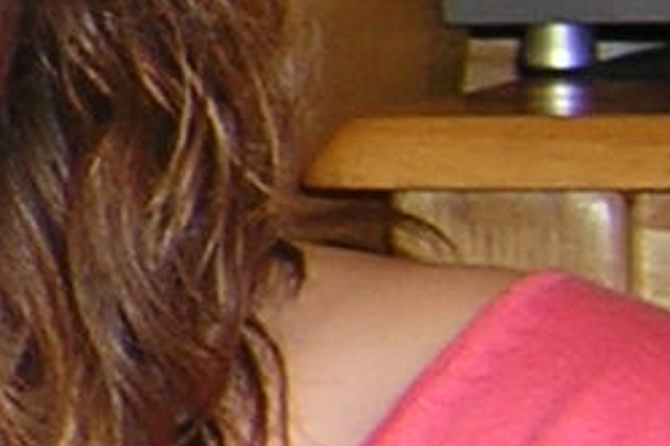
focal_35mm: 241
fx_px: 4485
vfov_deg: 5.7
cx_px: -1152
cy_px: -204
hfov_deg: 7.7
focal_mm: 4.7
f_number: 2.6
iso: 100
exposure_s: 1/60.1
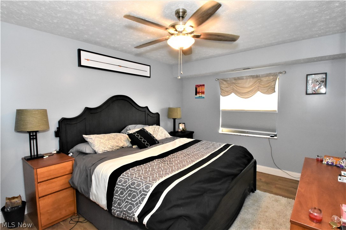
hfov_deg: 92.4
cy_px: 115
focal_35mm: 17
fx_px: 166
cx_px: 173
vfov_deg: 69.7
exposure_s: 1/60
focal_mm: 11.5
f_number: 10
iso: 5000
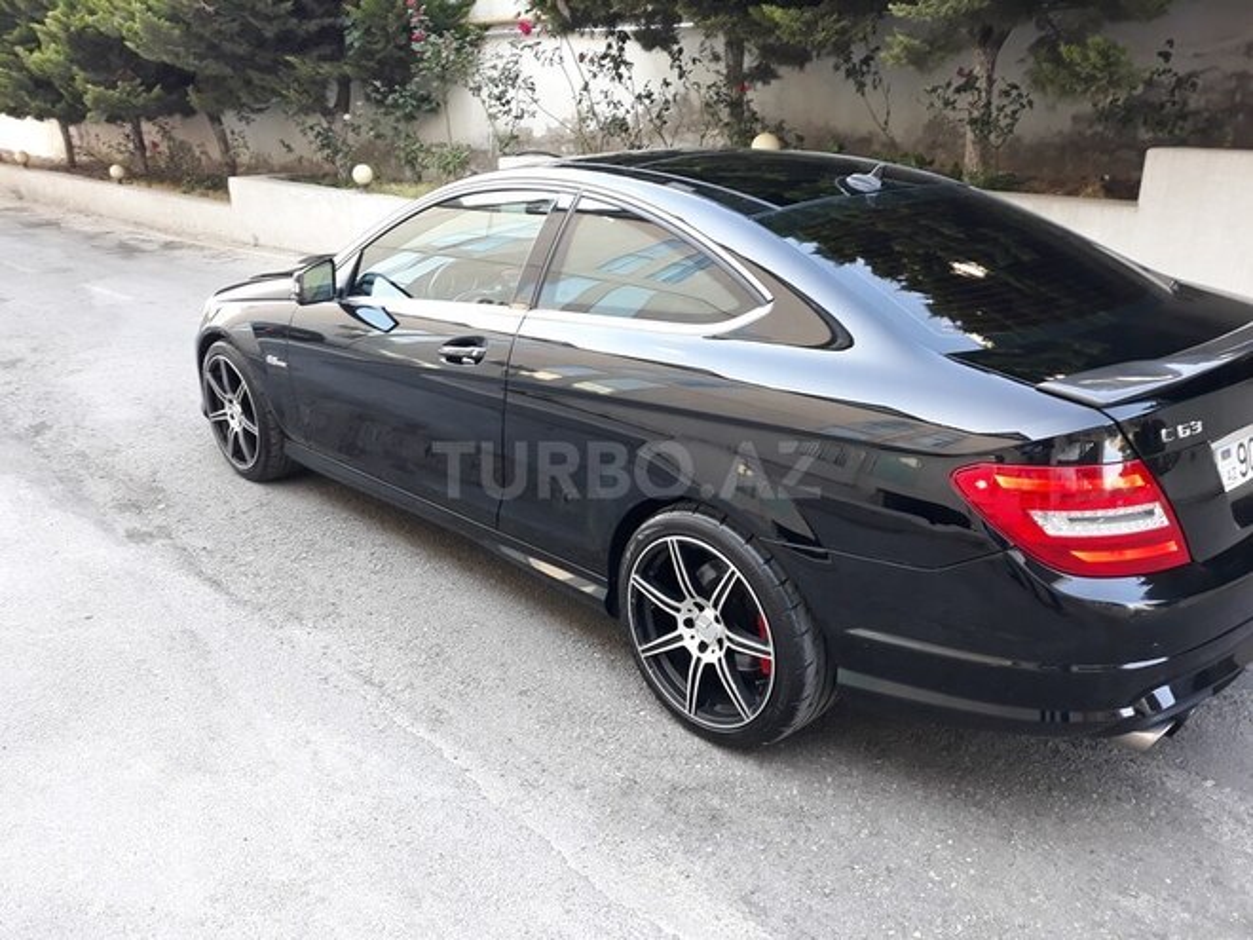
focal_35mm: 27
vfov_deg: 51.4
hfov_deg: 65.3
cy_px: 470
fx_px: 977
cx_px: 626
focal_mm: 3.71
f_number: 1.7
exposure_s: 1/50
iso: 64
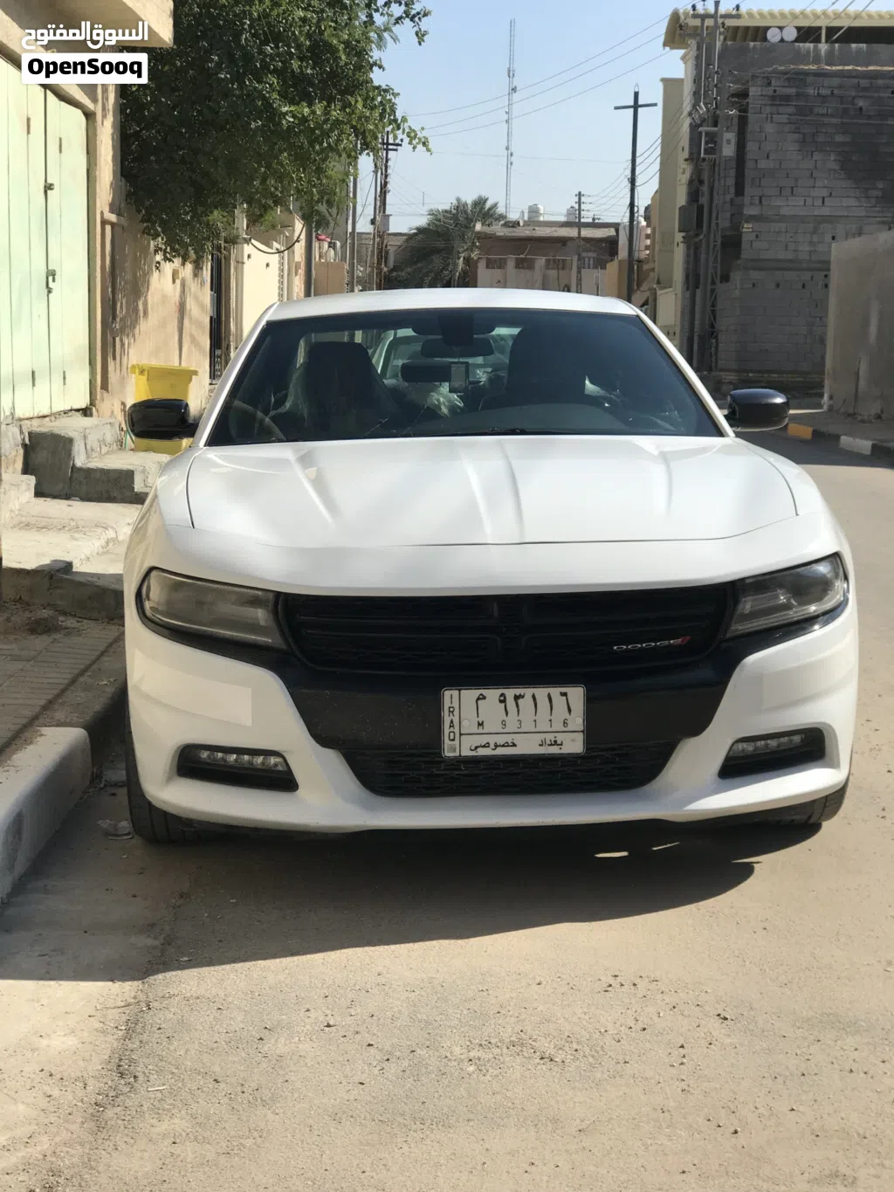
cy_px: 596
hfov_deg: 25.7
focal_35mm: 57
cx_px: 447
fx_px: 1962
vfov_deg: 33.8
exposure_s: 1/1212
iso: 20
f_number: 2.8
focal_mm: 6.6
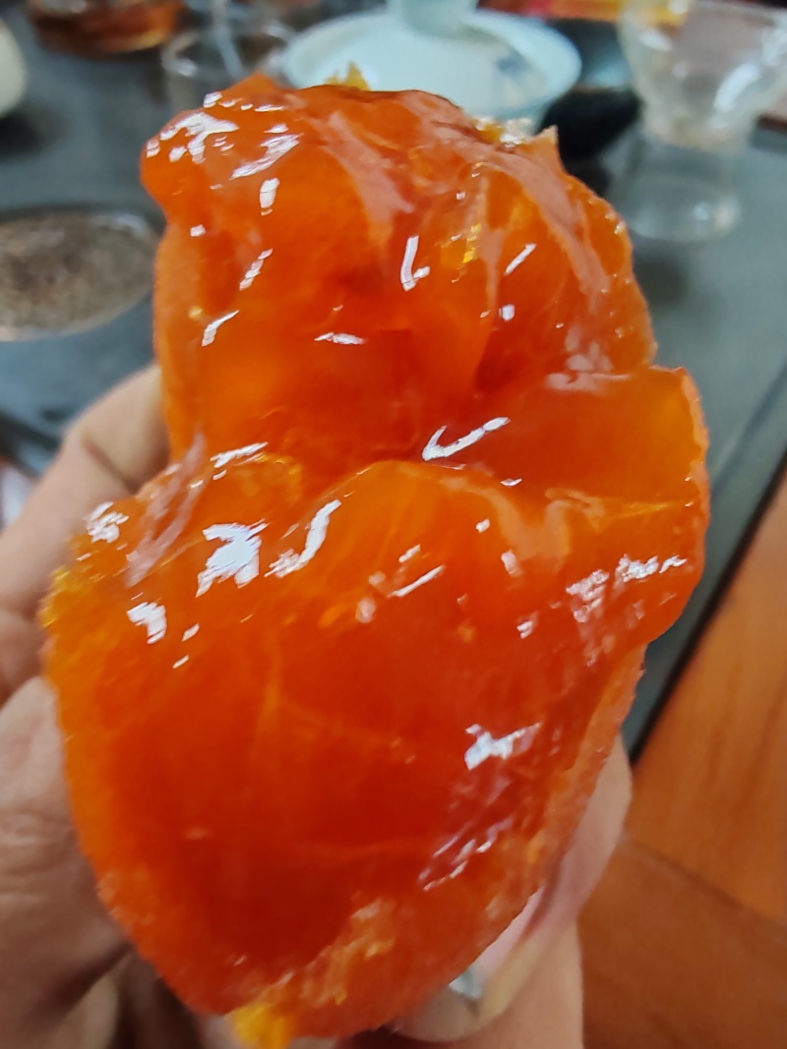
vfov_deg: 65.3
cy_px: 524
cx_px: 394
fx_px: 819
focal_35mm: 27
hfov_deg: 51.3
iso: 500
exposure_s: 1/25
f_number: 2.2
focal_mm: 1.96
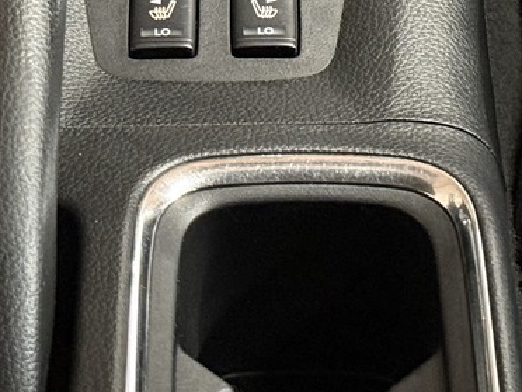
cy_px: -145
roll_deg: +0.7
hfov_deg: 10.6
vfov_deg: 7.9
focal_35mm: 186
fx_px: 2805
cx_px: 223
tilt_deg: -37.6
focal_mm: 6.76
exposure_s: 1/40
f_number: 1.78
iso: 500
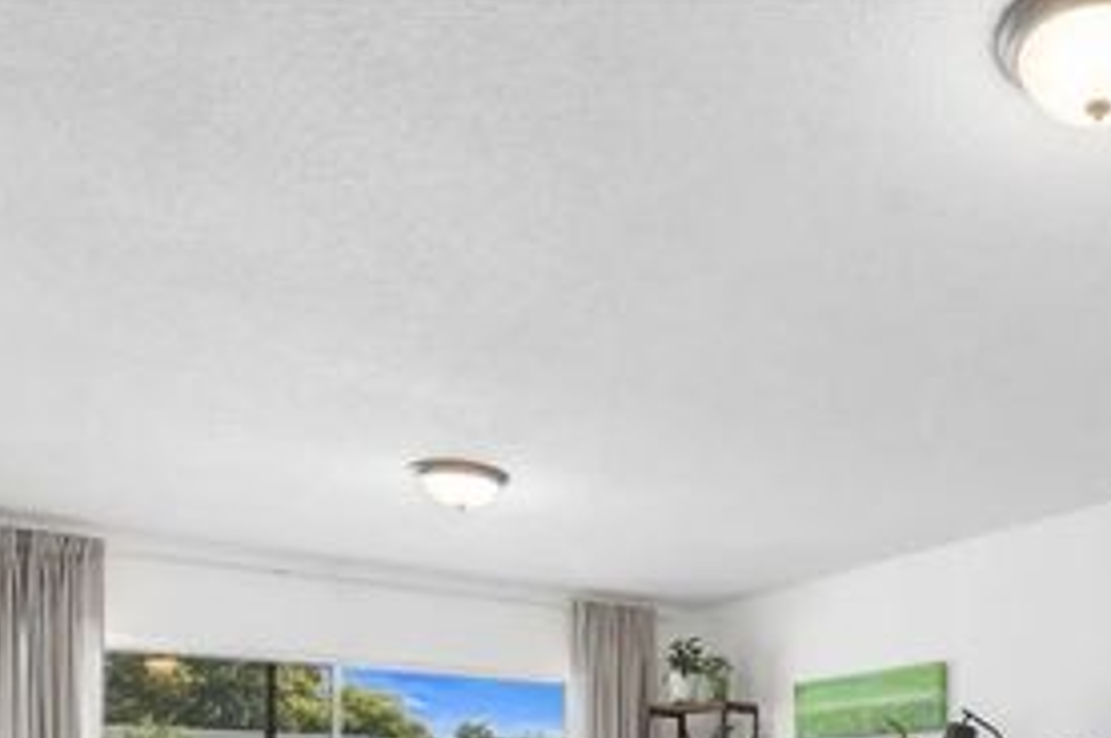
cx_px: 947
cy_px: 846
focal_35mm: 37
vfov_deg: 31.2
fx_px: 1141
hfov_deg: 47.9
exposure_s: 1/60
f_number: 8
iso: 500
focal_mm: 16
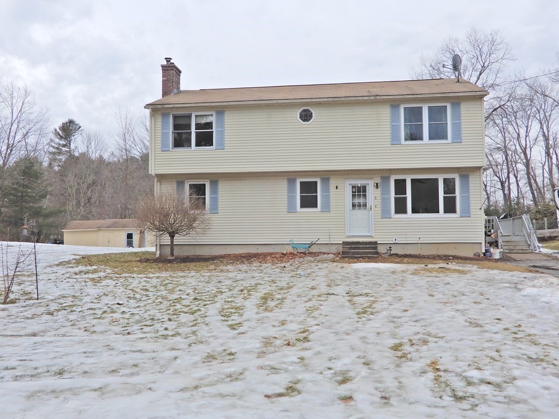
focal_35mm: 35
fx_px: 565
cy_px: 210
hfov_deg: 52.6
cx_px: 280
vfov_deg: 40.7
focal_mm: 6.2
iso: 80
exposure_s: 1/500
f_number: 4
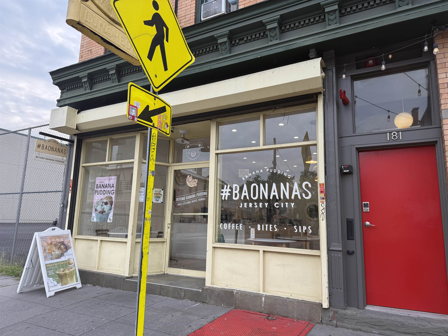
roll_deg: -1.6
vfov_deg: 56.8
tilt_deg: +10.2
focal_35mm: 24
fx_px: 311
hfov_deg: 71.6
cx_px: 224
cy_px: 168
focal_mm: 6.76
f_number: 1.78
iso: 80
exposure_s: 1/341
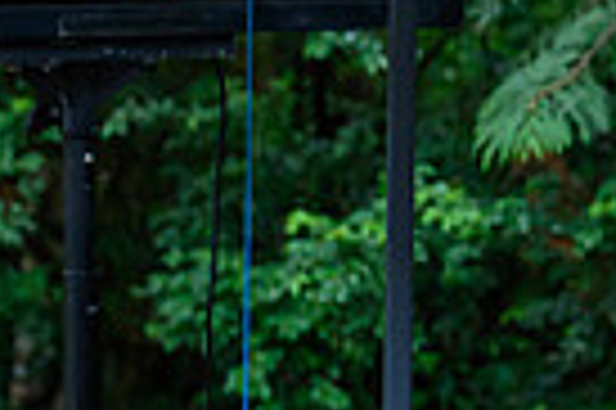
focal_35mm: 430
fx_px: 7349
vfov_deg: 3.2
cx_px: -609
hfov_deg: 4.7
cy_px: 723
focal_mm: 82
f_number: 2.8
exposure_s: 1/640
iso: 2000
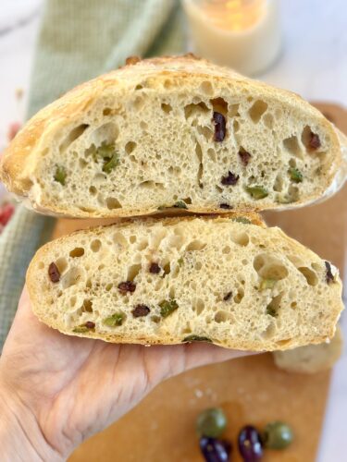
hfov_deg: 30.3
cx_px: 174
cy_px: 231
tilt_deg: -64.9
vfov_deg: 39.7
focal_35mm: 48
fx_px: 642
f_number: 1.78
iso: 80
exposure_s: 1/127
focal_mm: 6.86
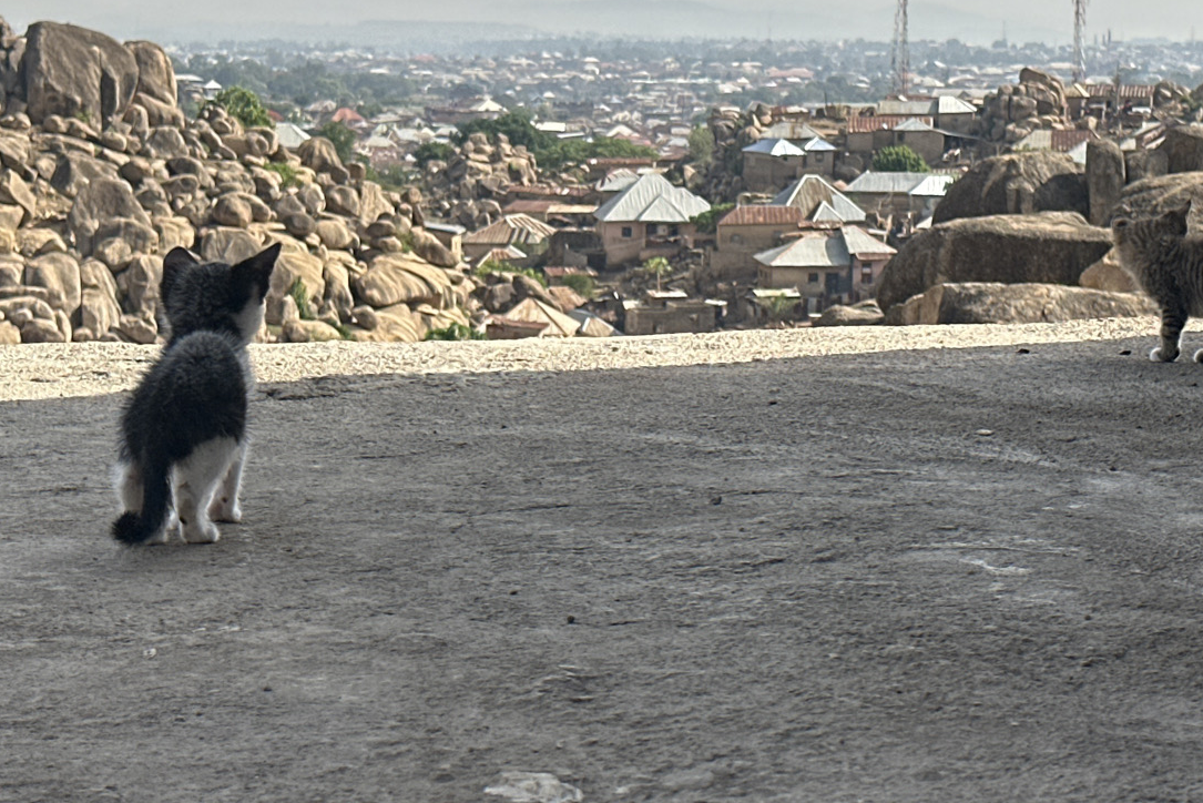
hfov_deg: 22.1
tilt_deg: -5.1
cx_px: 778
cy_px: 251
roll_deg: -0.8
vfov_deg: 14.8
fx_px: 3075
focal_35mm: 92
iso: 64
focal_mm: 6.86
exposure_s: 1/4184
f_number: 1.78
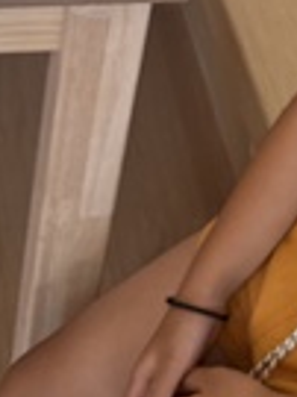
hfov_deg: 15.4
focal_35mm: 89
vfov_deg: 20.0
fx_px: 1020
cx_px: 437
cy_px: -138
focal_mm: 6.76
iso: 64
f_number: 1.78
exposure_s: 1/120
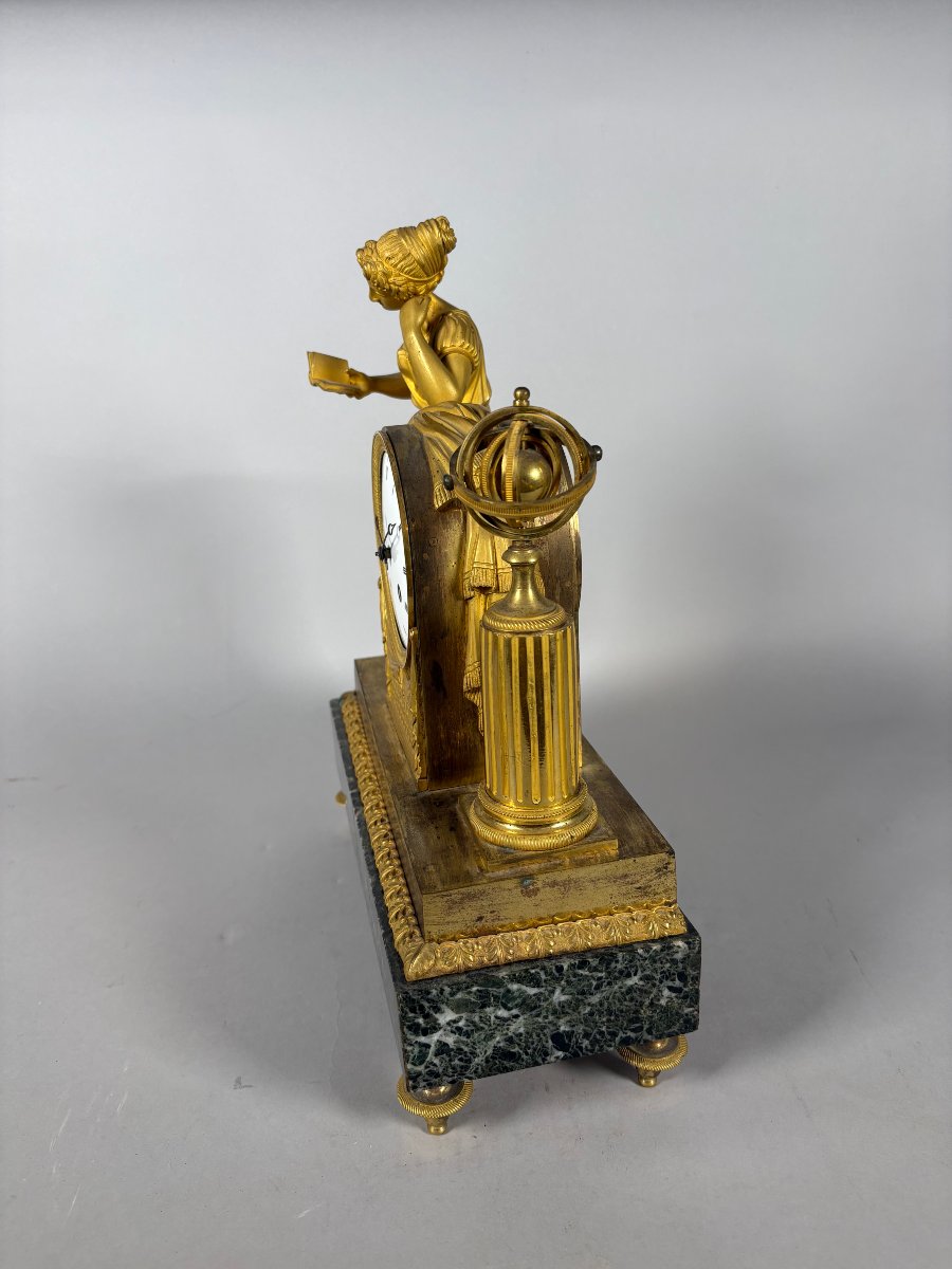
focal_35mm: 26
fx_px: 953
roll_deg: +1.7
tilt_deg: -19.9
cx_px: 476
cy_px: 634
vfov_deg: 67.3
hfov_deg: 53.1
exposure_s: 1/210
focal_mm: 5.96
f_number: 1.6
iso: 40
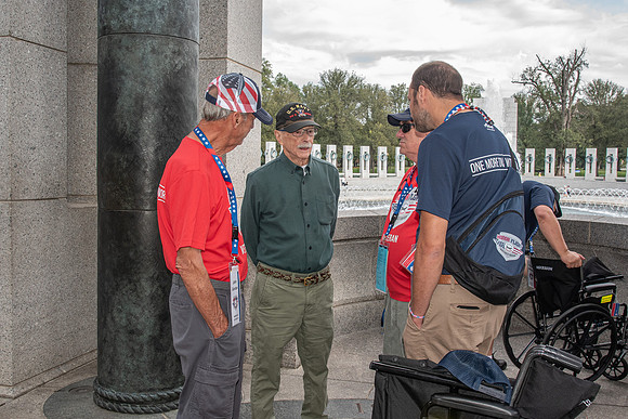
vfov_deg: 34.5
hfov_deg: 49.9
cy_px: 200
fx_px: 674
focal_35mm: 39
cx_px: 312
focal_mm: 30
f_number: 10
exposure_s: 1/160
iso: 800
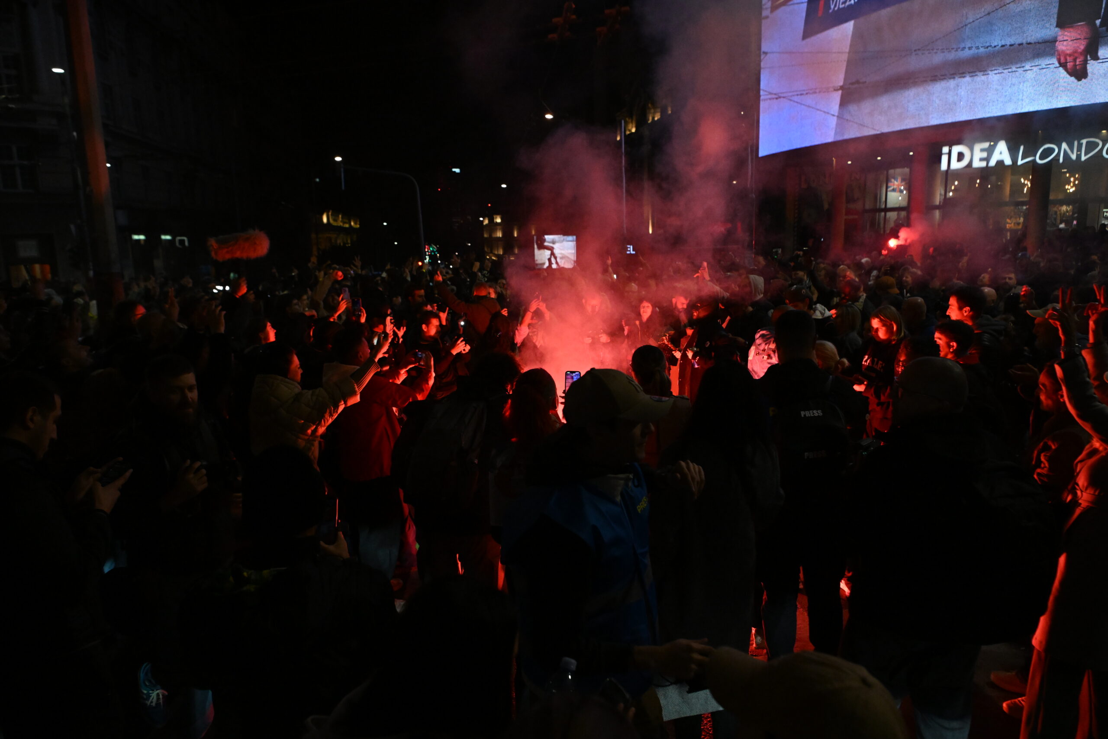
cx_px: 554
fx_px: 739
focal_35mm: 24
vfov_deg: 53.1
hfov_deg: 73.7
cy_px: 370
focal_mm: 24
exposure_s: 1/1600
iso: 6400
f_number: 4
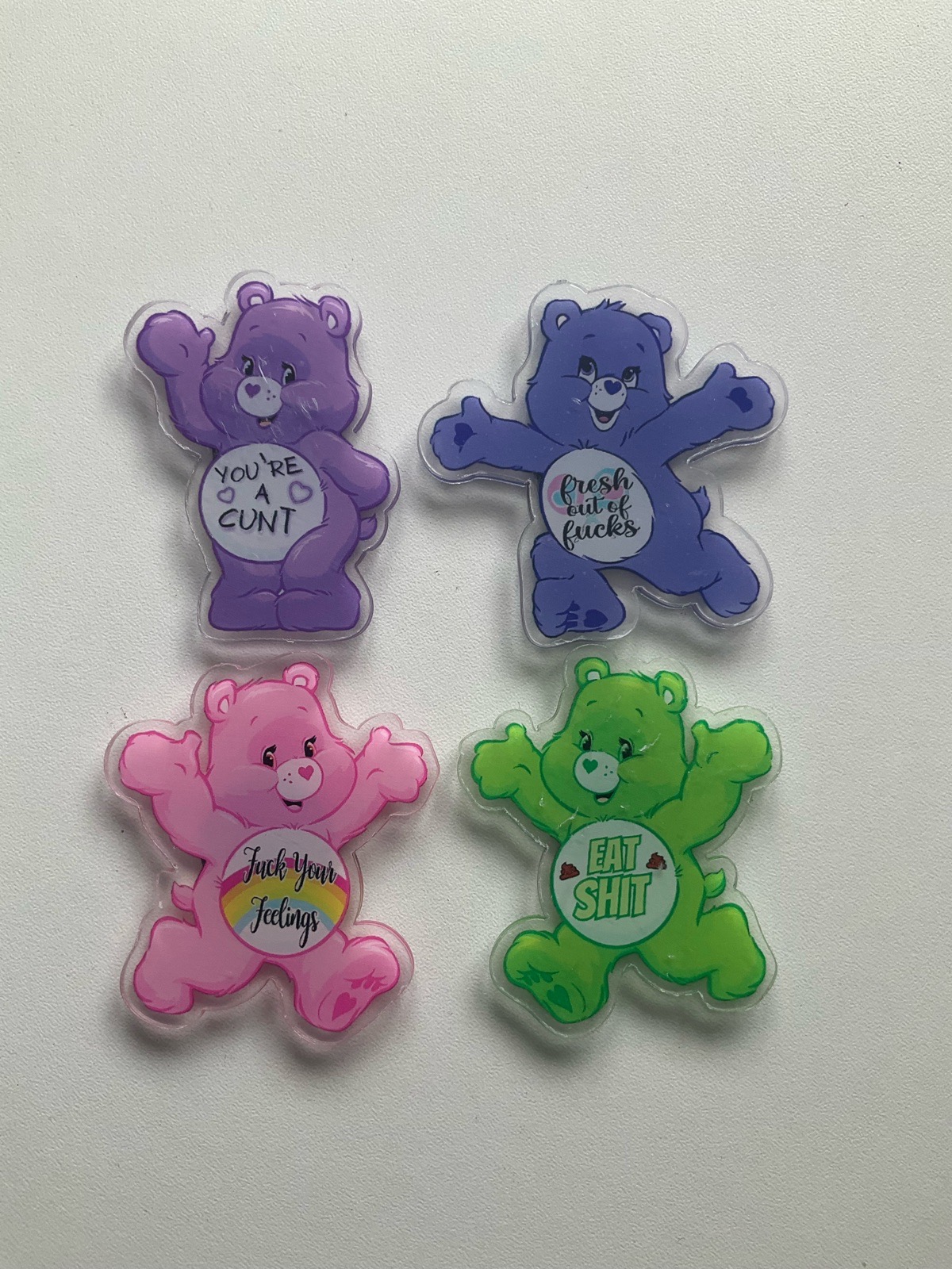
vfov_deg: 61.7
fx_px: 1063
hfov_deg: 48.2
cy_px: 634
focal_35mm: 29
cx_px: 476
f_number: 1.8
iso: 25
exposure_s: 1/122
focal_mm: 3
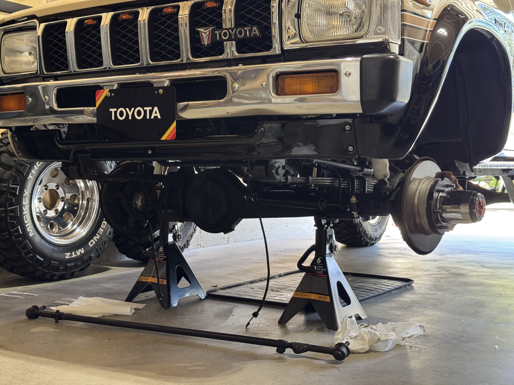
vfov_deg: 30.3
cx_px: 257
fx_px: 713
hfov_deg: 39.7
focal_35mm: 48
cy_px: 192
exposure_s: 1/60
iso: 250
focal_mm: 6.76
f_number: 1.78
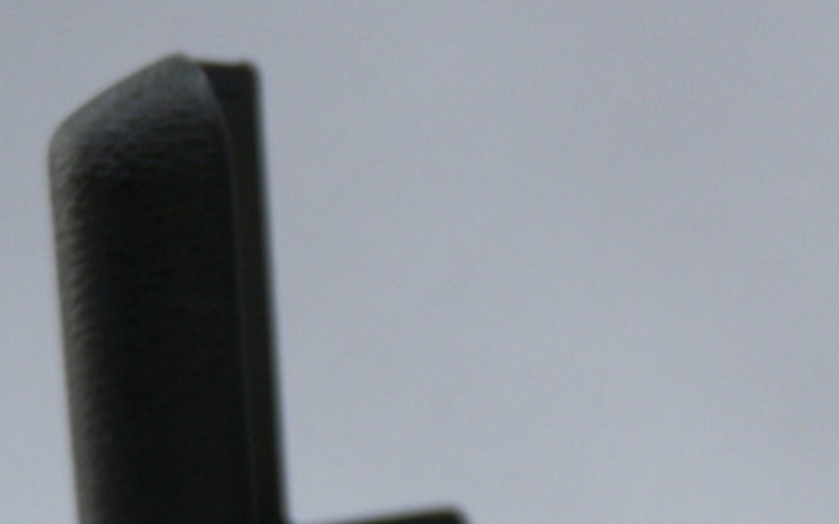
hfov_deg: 22.1
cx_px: 917
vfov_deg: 14.1
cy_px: 687
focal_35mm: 89
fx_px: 2035
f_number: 2.7
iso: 86
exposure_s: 1/65.6
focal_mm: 6
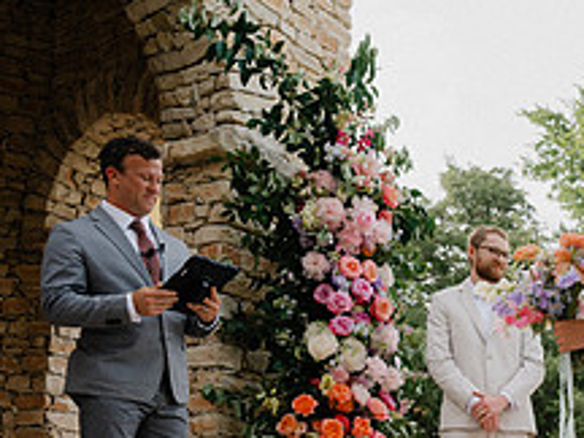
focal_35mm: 62
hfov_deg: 27.7
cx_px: 687
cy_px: 515
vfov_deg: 22.0
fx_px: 1046
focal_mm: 24
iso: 100
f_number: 3.5
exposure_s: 1/500
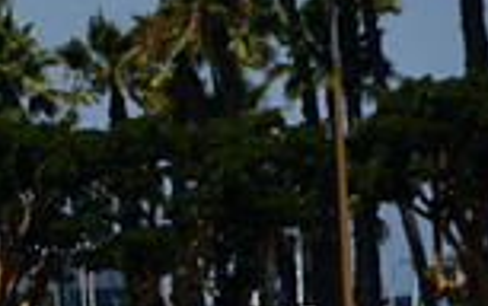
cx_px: -357
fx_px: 11157
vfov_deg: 1.6
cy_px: 582
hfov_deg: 2.5
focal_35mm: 838
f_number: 8
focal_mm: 145
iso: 200
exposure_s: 1/2000
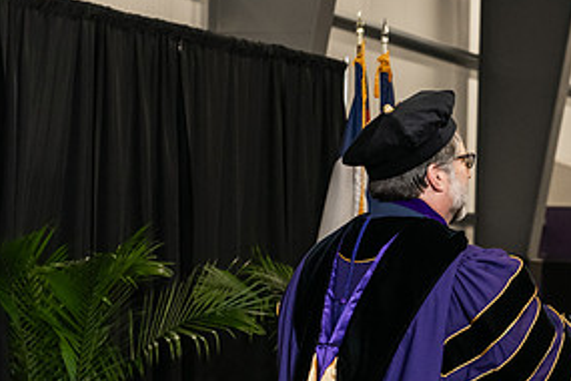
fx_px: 1998
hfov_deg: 16.0
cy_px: 214
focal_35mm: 126
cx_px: 569
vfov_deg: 10.9
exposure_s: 1/200
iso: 2500
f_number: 5
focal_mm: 62
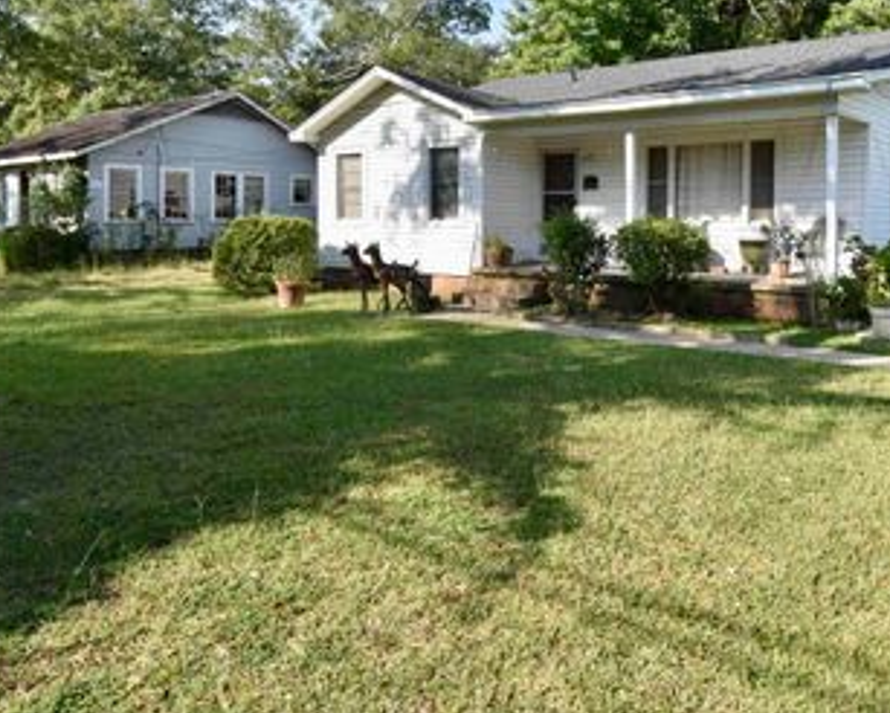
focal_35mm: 30
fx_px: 784
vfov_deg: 48.1
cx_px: 594
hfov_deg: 57.8
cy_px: 236
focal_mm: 13
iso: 200
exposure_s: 1/250
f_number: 8
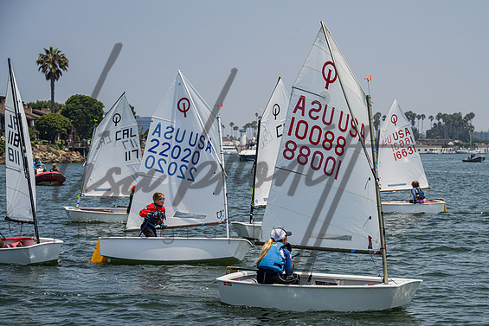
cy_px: 194
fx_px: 1427
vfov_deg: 13.0
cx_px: 301
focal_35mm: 105
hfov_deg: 19.4
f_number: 6
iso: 320
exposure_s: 1/2000
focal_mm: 84
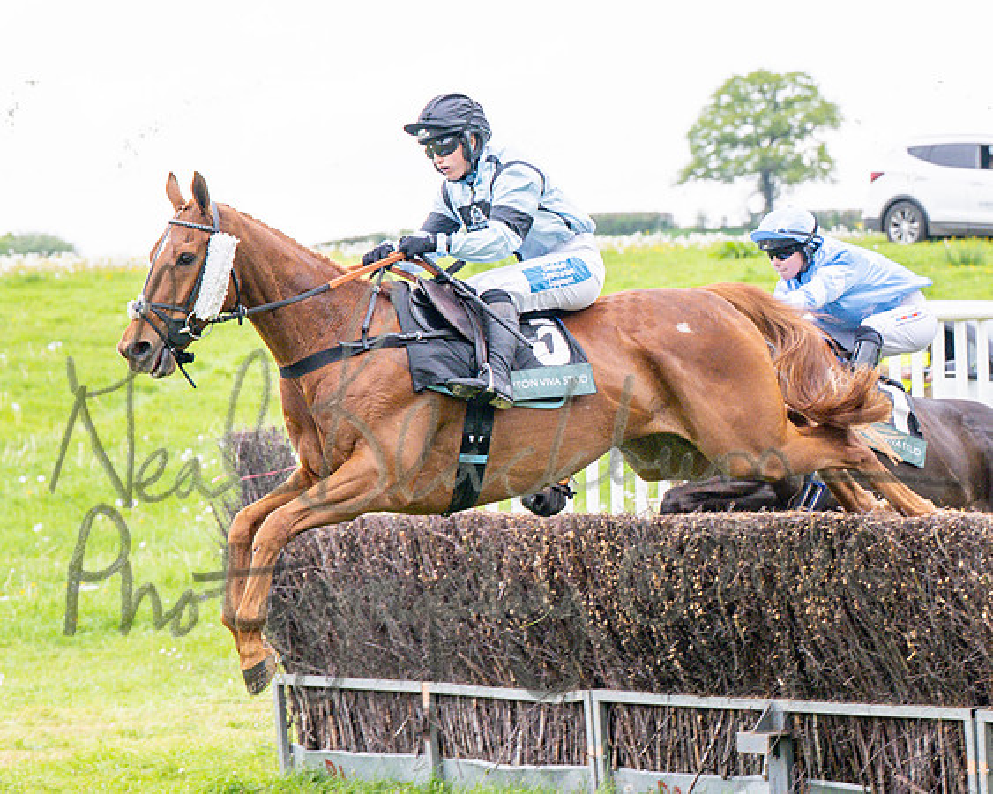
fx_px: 5459
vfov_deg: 8.3
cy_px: 486
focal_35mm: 186
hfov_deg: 10.4
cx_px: 460
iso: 400
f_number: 4
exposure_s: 1/1250
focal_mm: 70
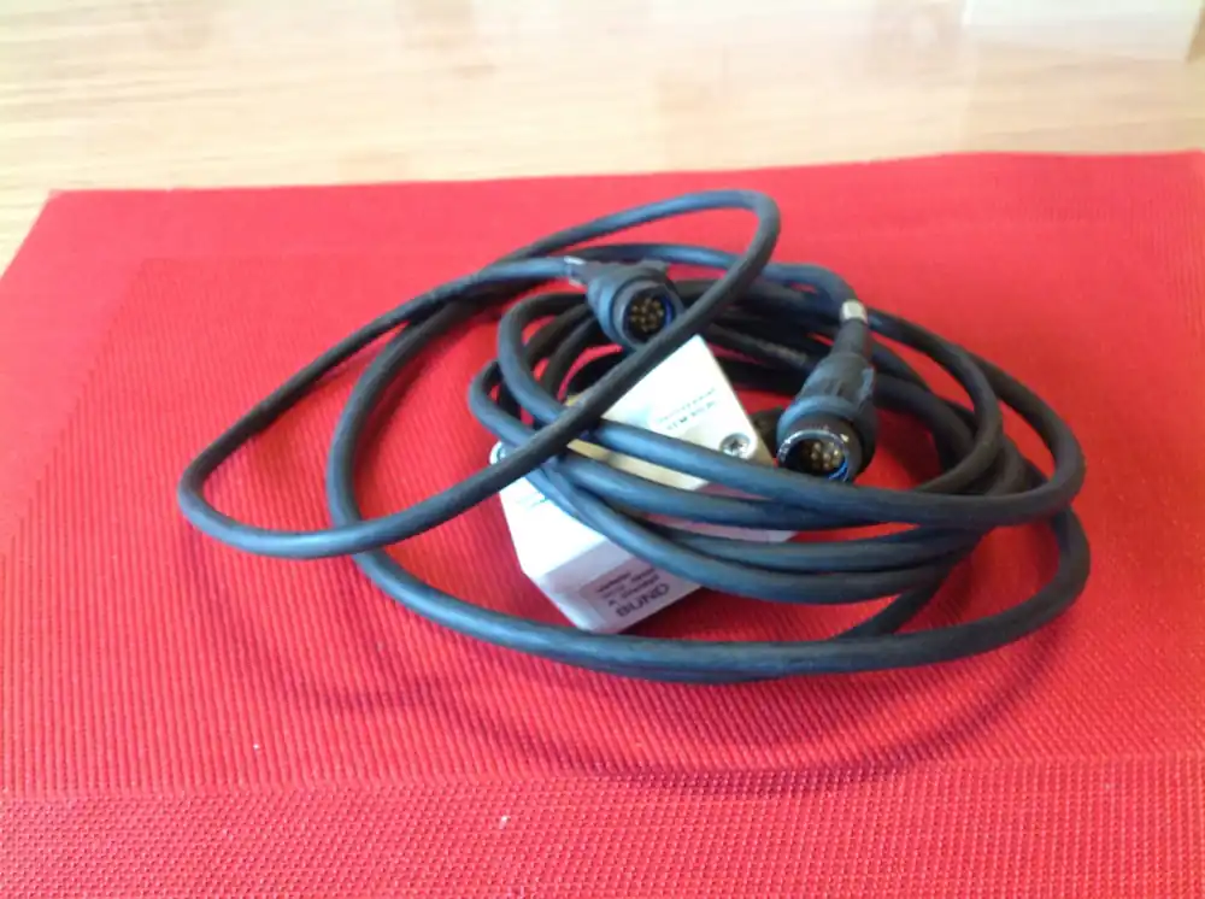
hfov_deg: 52.7
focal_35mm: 35
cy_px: 450
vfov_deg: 40.6
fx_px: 1216
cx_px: 602
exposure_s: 1/15
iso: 100
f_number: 2.4
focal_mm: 4.28
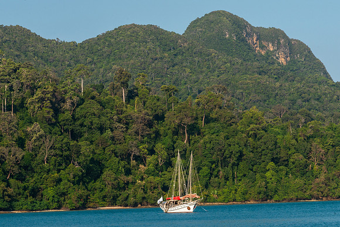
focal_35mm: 165
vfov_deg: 8.3
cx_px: 193
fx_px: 1560
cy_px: 152
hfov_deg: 12.4
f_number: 16
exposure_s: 1/125
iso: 160
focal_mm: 98
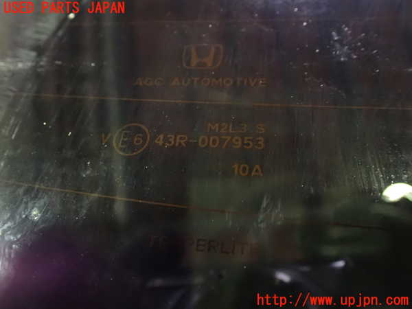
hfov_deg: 60.0
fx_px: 357
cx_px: 206
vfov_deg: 46.8
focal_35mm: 30
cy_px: 154
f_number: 2.3
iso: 1600
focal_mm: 5.4
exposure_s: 1/20
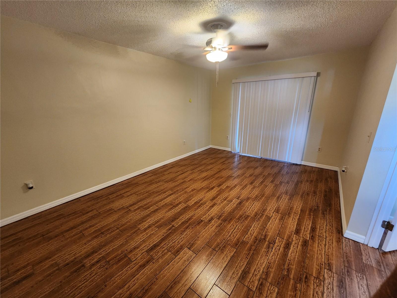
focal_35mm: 13
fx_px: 149
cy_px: 149
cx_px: 198
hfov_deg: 106.2
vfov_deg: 89.9
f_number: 2.2
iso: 320
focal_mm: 2.2
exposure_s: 1/30
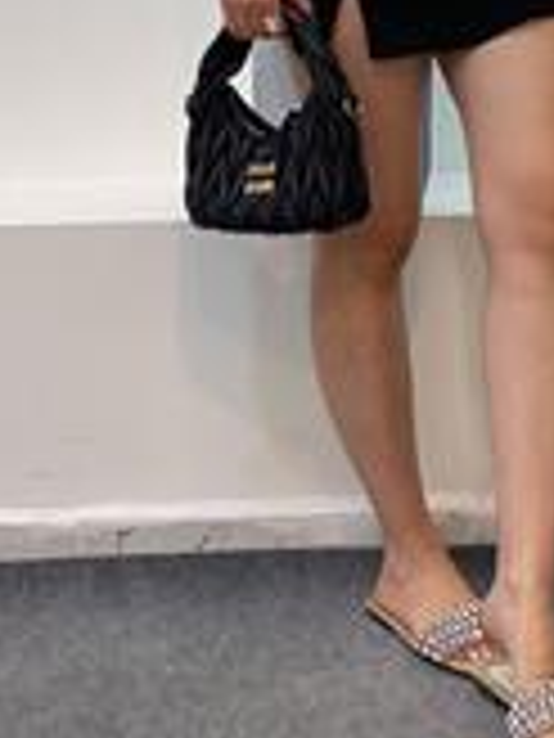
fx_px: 2795
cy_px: -128
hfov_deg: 11.3
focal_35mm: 131
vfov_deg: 14.6
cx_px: 396
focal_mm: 6
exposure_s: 1/100
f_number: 2
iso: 80
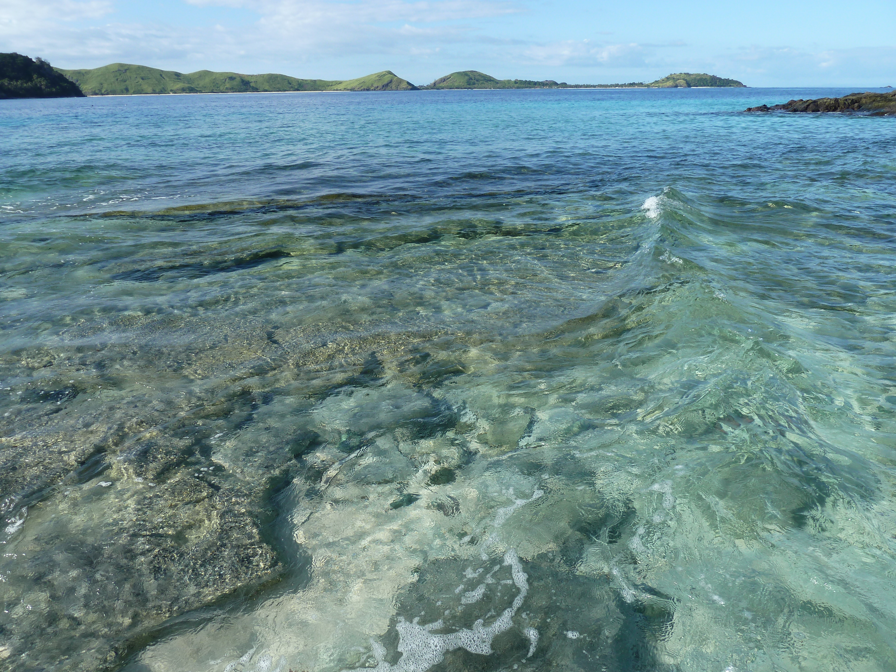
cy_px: 336
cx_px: 448
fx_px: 647
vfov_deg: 54.9
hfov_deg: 69.4
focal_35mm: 25
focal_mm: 4.1
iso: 80
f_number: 4
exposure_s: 1/400
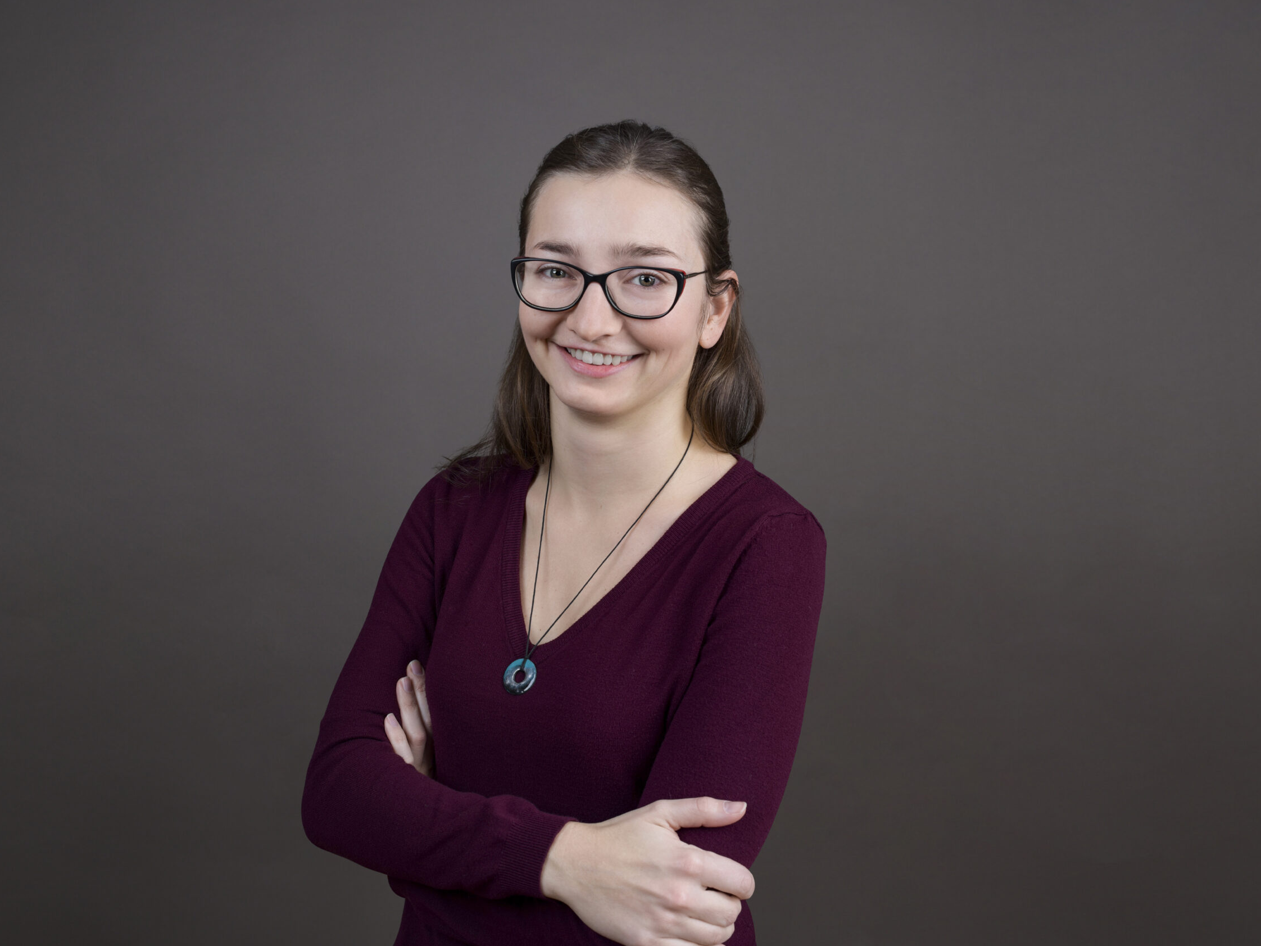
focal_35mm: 45
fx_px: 1639
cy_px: 470
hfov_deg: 42.1
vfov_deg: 32.2
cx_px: 636
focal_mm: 41
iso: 100
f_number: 8
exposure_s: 1/160
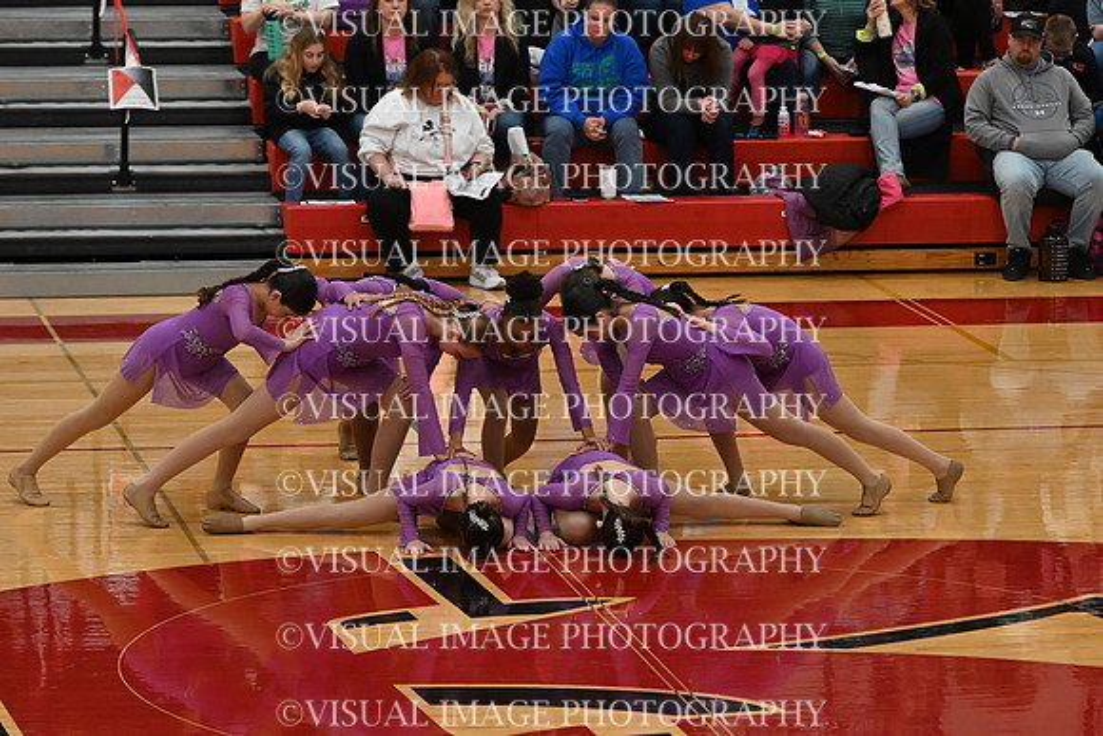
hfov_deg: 11.8
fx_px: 5332
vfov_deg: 7.9
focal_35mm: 174
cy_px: 368
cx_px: 552
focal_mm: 116
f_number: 4
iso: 5000
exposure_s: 1/400
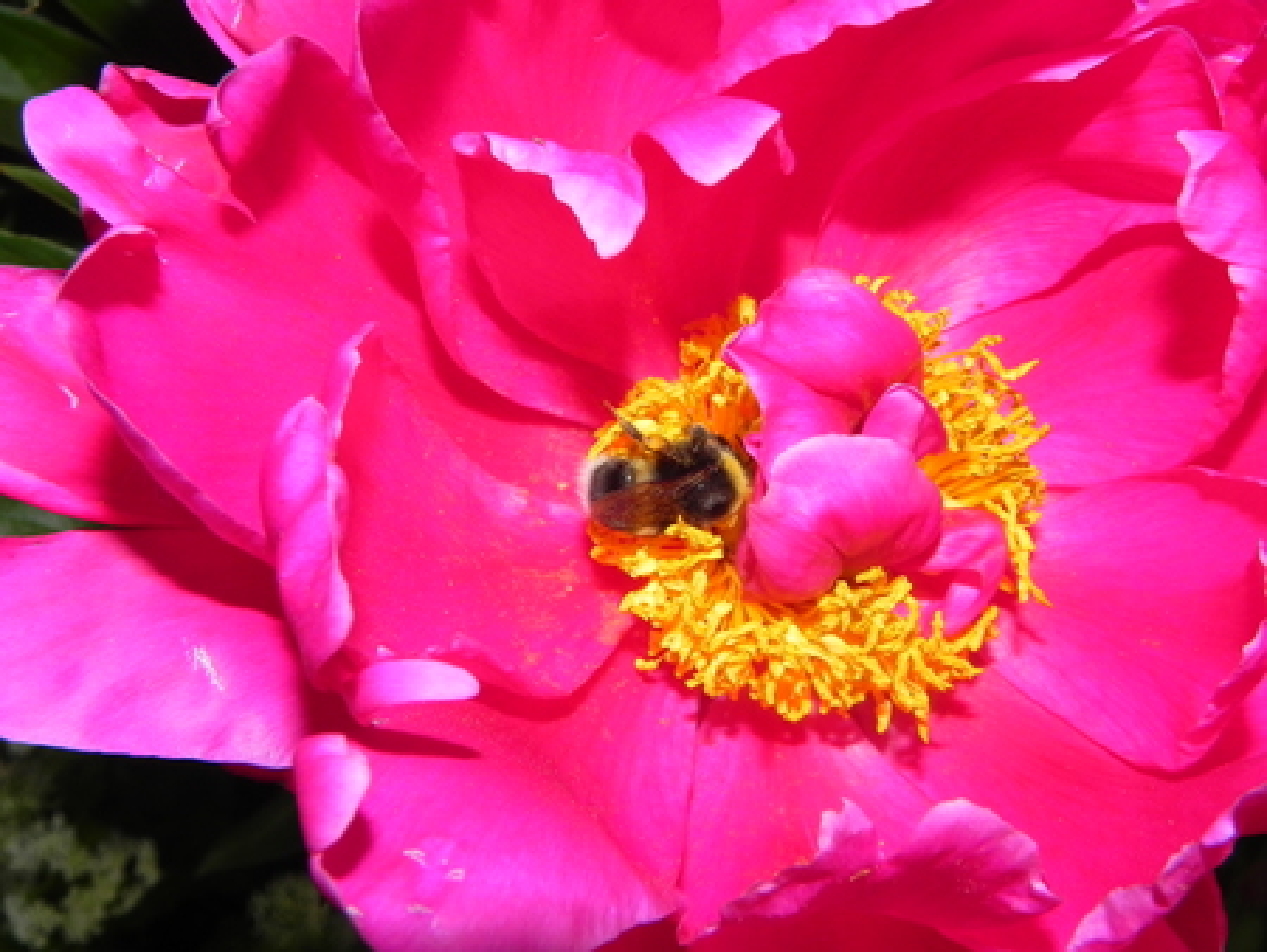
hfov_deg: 41.2
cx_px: 634
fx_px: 1685
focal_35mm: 46
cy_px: 476
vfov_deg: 31.5
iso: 160
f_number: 6.3
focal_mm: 8.2
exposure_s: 1/2000
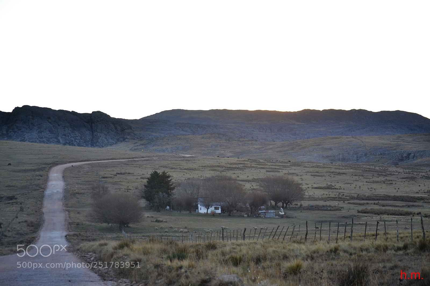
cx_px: 215
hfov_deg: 20.6
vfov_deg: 13.8
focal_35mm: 99
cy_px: 143
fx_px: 1182
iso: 200
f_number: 4.2
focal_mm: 66
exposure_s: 1/160
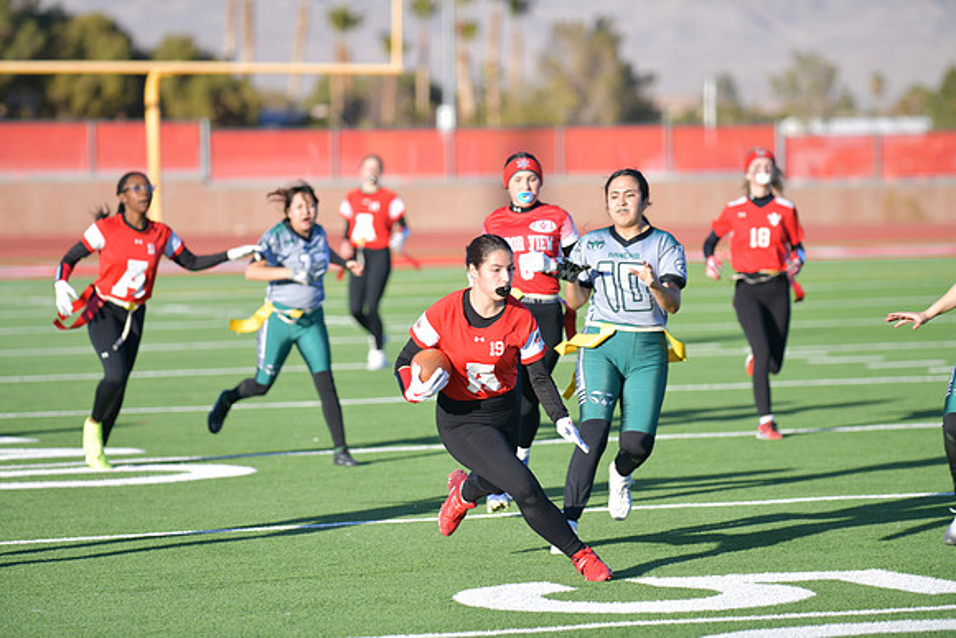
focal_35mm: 180
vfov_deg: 7.6
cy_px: 319
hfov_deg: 11.4
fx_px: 4781
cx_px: 478
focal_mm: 180
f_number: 2.8
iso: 64
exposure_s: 1/800
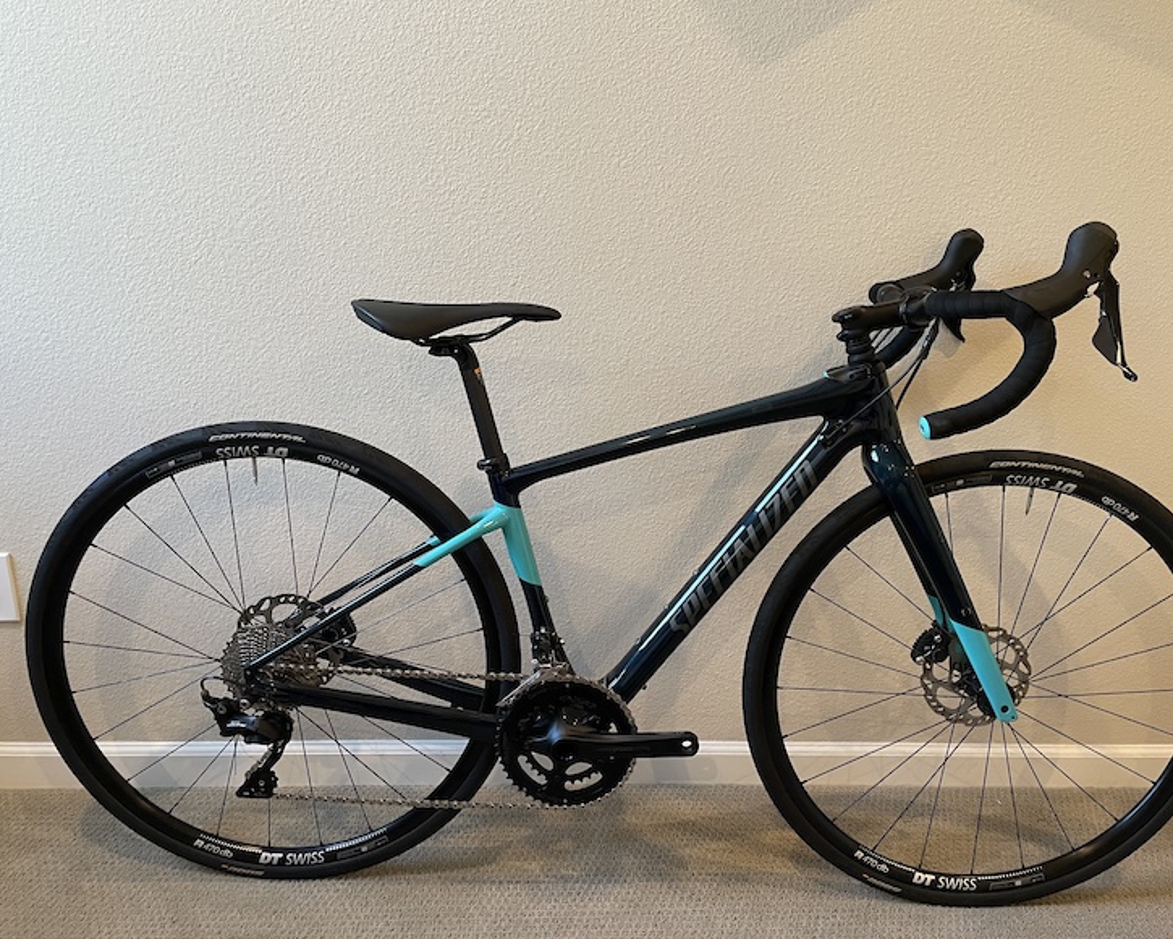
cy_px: 457
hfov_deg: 62.2
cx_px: 610
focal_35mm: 28
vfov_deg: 51.5
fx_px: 972
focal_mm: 4.2
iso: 125
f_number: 1.6
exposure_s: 1/60
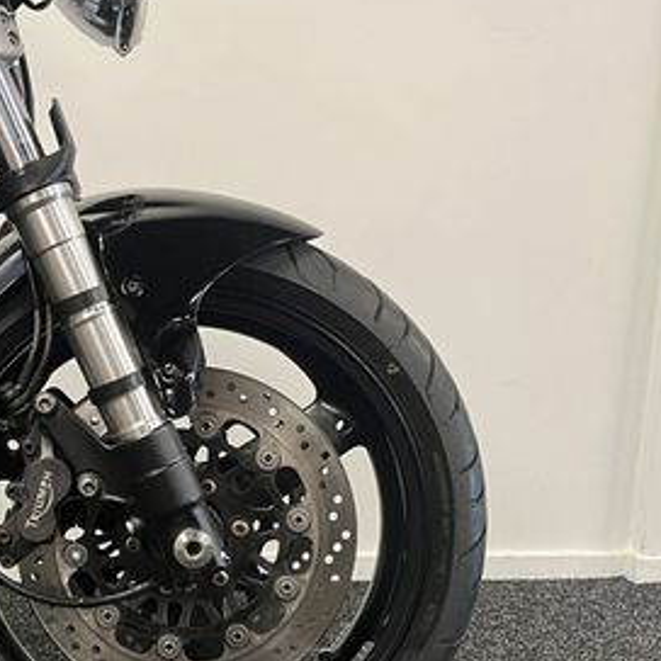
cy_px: 510
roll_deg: +0.7
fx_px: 1167
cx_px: 141
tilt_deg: -15.6
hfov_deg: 30.9
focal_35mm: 54
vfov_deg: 31.0
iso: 160
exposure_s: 1/50
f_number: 1.6
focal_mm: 5.1
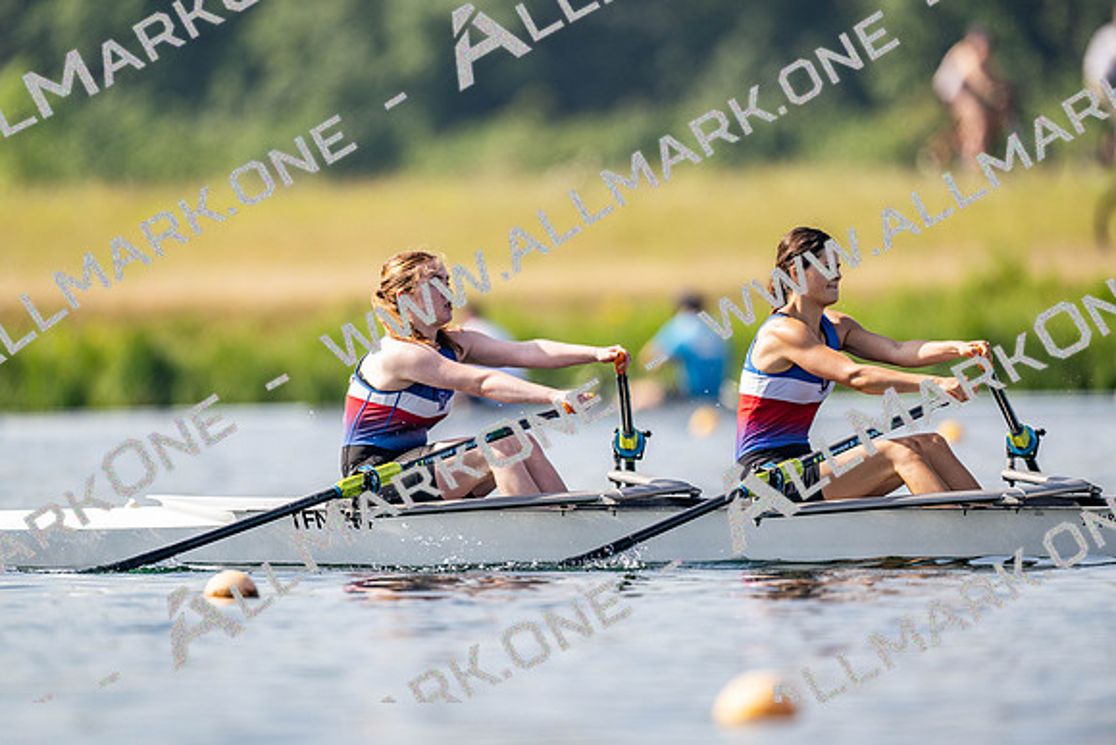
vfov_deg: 2.3
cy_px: 372
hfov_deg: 3.4
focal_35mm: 600
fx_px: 18603
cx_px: 558
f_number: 4
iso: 180
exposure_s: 1/2500
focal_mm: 600
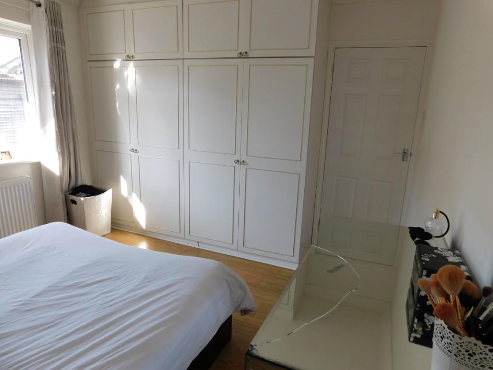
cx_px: 246
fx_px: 328
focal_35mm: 23
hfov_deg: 73.9
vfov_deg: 58.9
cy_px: 185
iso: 125
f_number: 3
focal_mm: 4
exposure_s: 1/80
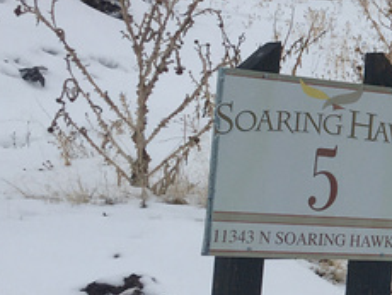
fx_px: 1462
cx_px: 753
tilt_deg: +2.4
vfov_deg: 11.5
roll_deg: -1.0
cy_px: 133
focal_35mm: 129
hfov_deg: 13.4
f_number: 2.2
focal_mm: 4.15
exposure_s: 1/1241
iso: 25
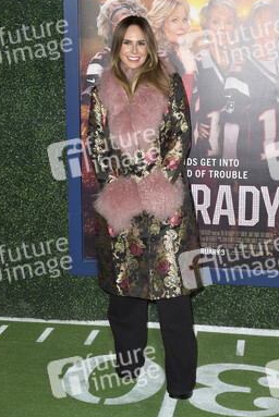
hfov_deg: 28.7
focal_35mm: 47
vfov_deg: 41.9
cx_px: 136
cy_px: 209
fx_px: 545
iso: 400
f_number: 6.3
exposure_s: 1/250
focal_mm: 45
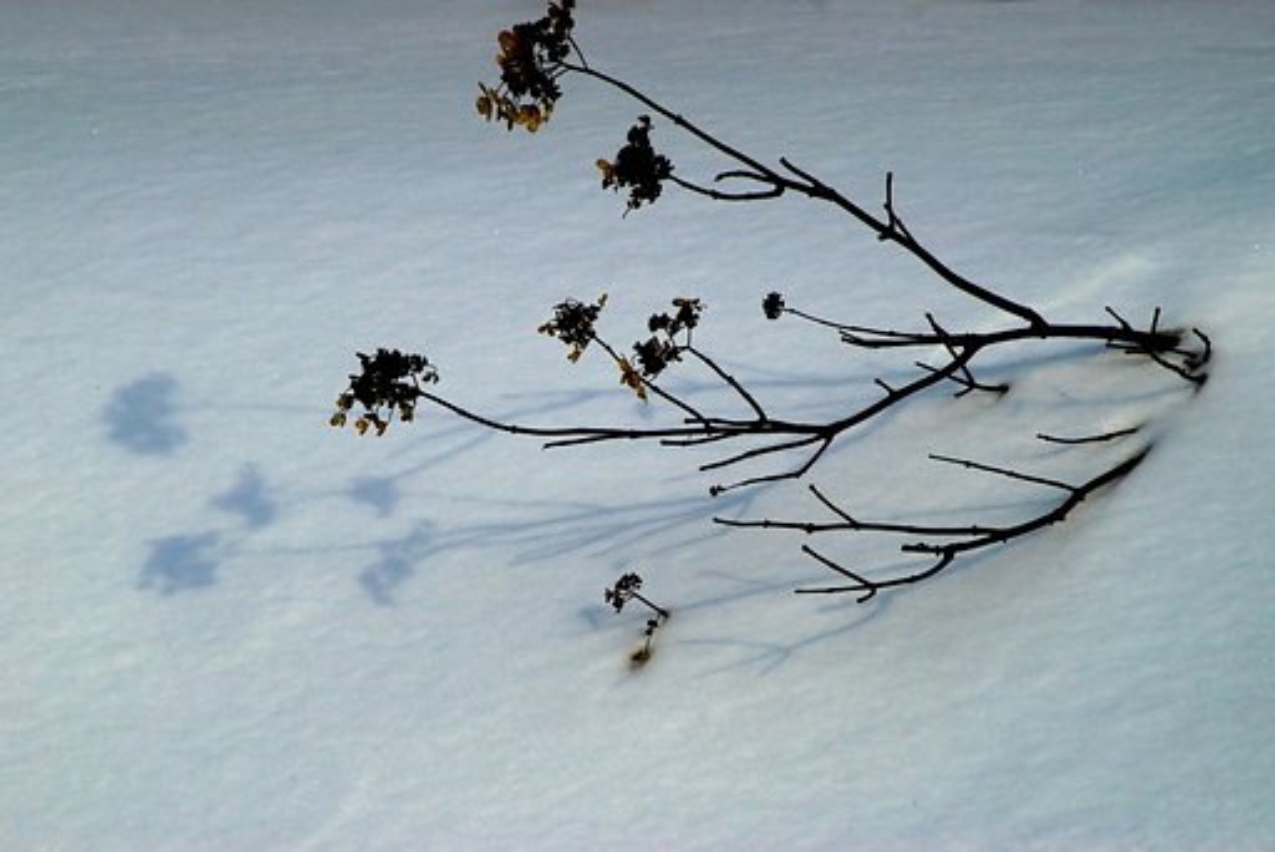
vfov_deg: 5.7
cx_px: 638
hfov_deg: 8.6
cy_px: 426
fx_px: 8504
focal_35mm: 240
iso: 400
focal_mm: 160
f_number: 11
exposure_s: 1/1250
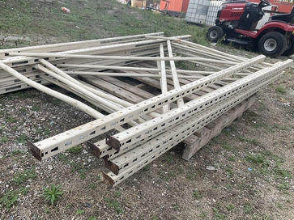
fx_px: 272
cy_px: 107
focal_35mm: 32
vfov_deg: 44.1
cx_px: 138
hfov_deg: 56.8
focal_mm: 3
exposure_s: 1/869
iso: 25
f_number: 1.8
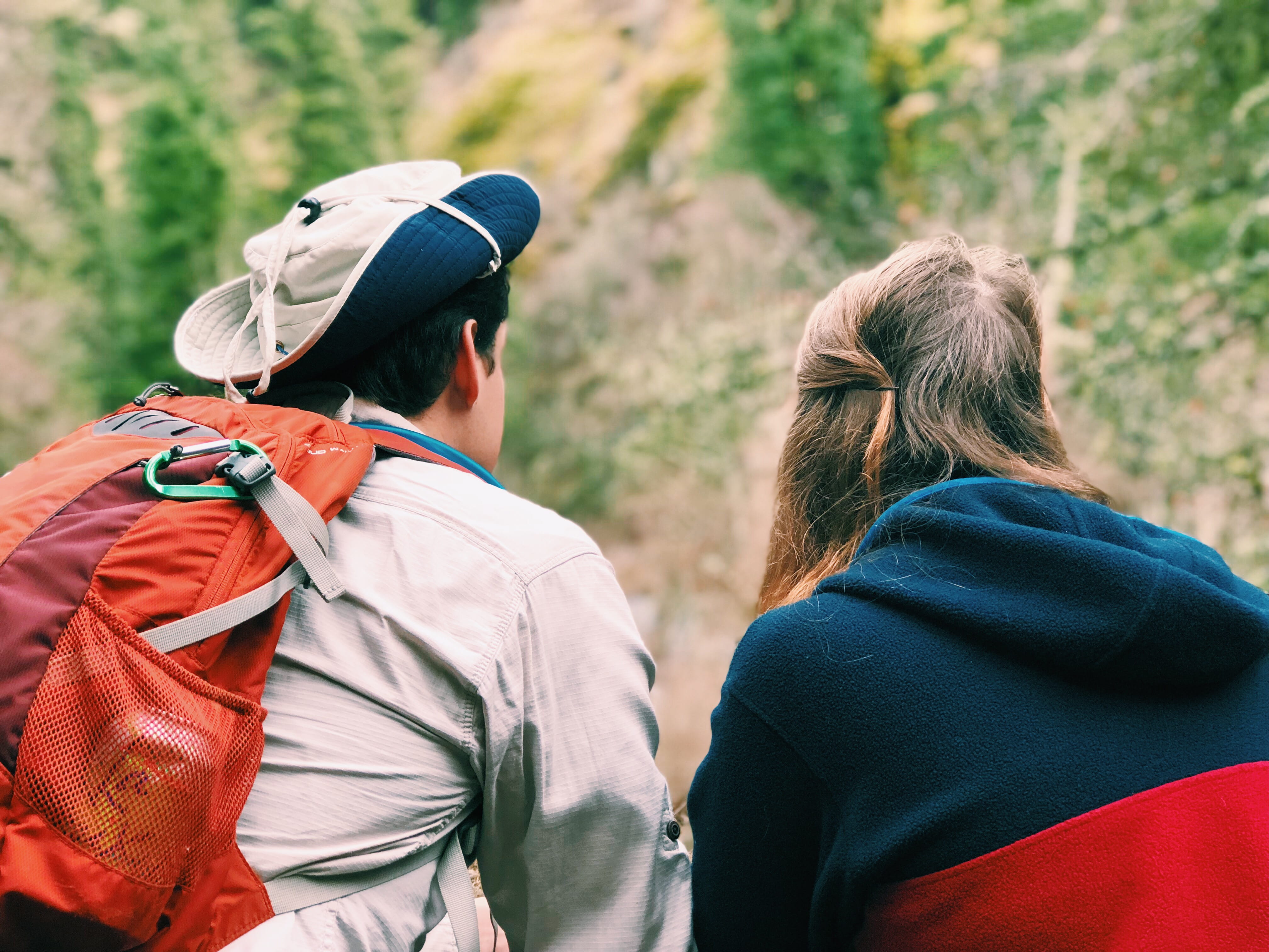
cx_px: 634
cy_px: 476
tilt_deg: -0.4
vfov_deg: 25.7
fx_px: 2090
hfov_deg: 33.8
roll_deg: +1.4
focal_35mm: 57
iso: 50
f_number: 2.8
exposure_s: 1/60
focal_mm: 6.6
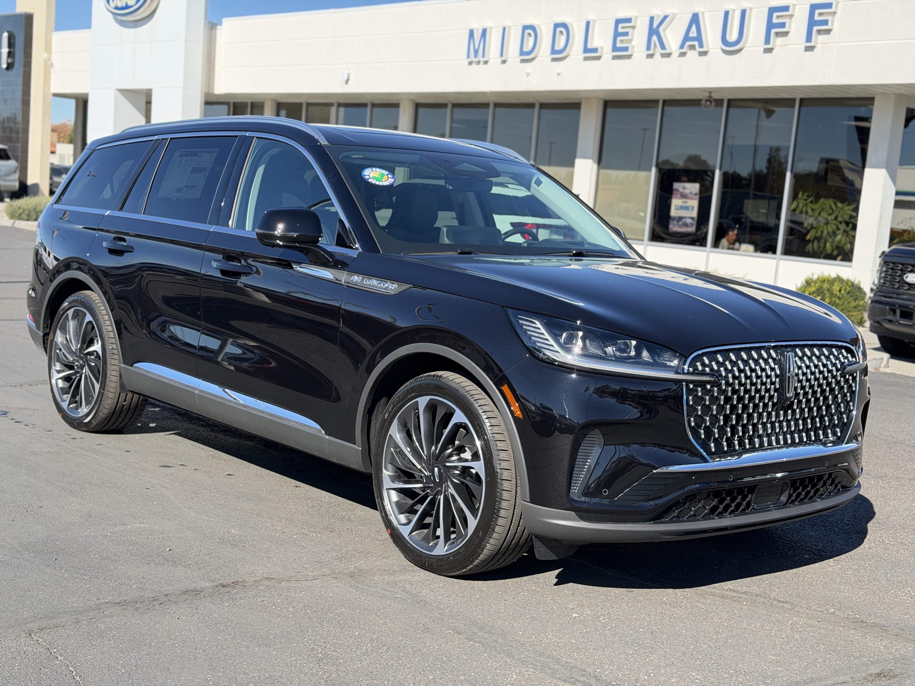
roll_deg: -5.0
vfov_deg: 30.3
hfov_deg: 39.7
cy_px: 343
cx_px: 458
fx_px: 1269
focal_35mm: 48
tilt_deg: -7.0
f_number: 1.78
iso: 100
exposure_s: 1/2415
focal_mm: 6.76
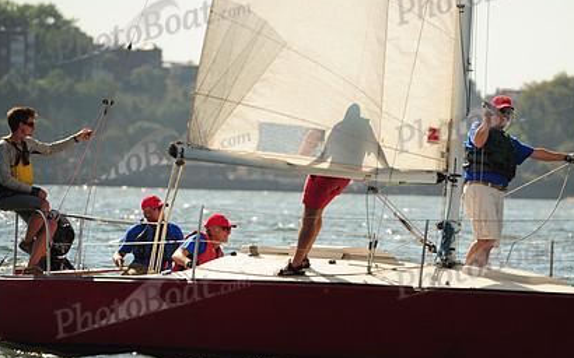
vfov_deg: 4.6
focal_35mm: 288
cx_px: 323
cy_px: 210
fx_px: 4504
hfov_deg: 7.3
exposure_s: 1/1250
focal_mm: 200
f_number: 4
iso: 320
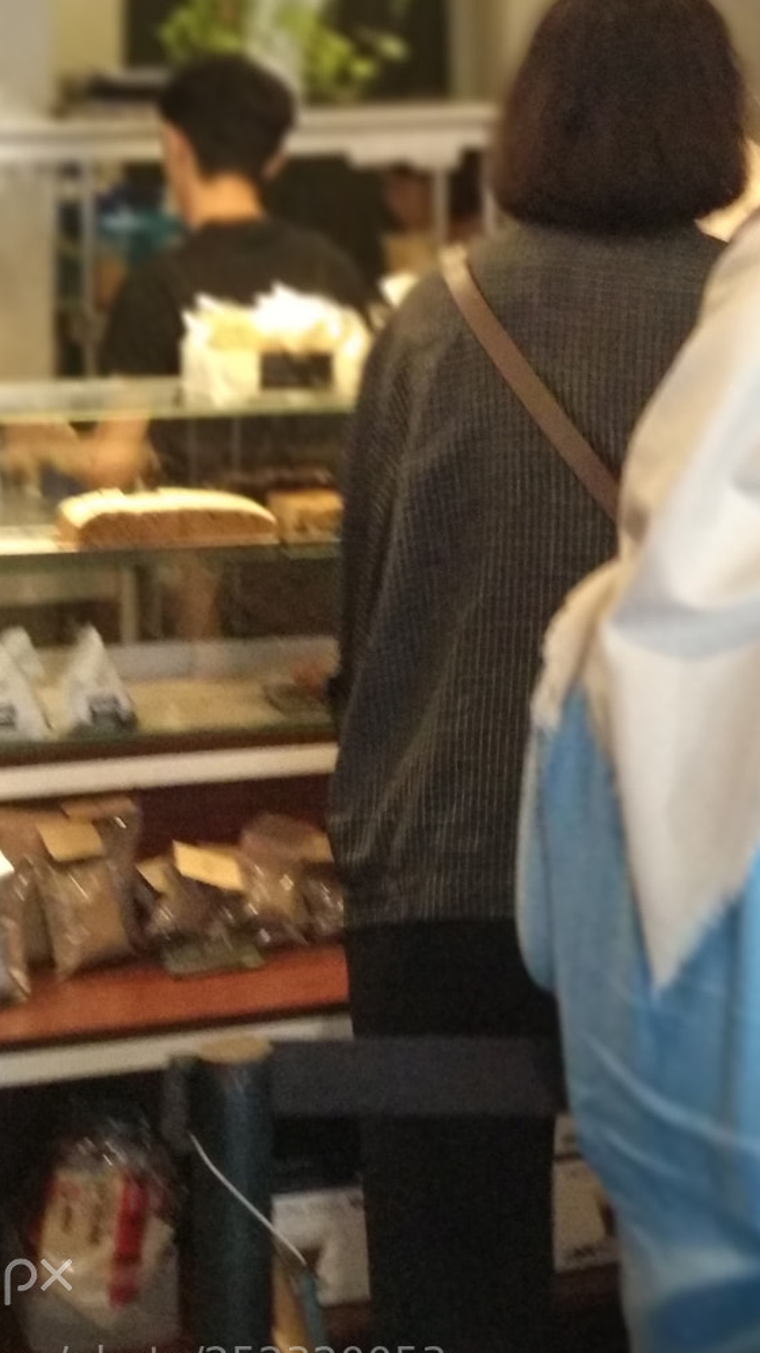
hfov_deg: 13.3
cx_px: 550
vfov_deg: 23.2
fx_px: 3261
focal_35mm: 91
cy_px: 382
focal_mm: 5.99
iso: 2500
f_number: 2.6
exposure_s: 1/33
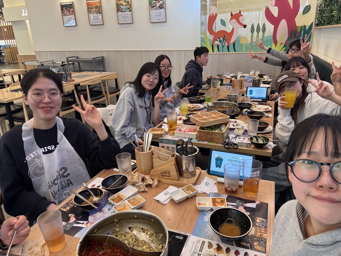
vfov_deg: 56.8
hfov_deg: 71.6
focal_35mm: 24
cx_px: 177
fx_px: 236
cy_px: 129
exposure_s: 1/60
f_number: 1.9
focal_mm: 2.69
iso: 80
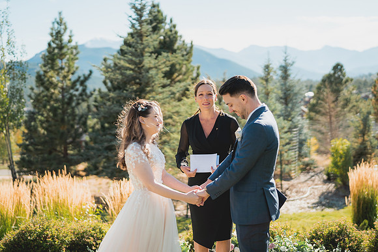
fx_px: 536
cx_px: 189
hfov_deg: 38.8
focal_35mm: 51
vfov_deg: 26.5
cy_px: 126
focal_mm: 50
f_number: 1.8
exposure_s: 1/4000
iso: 200
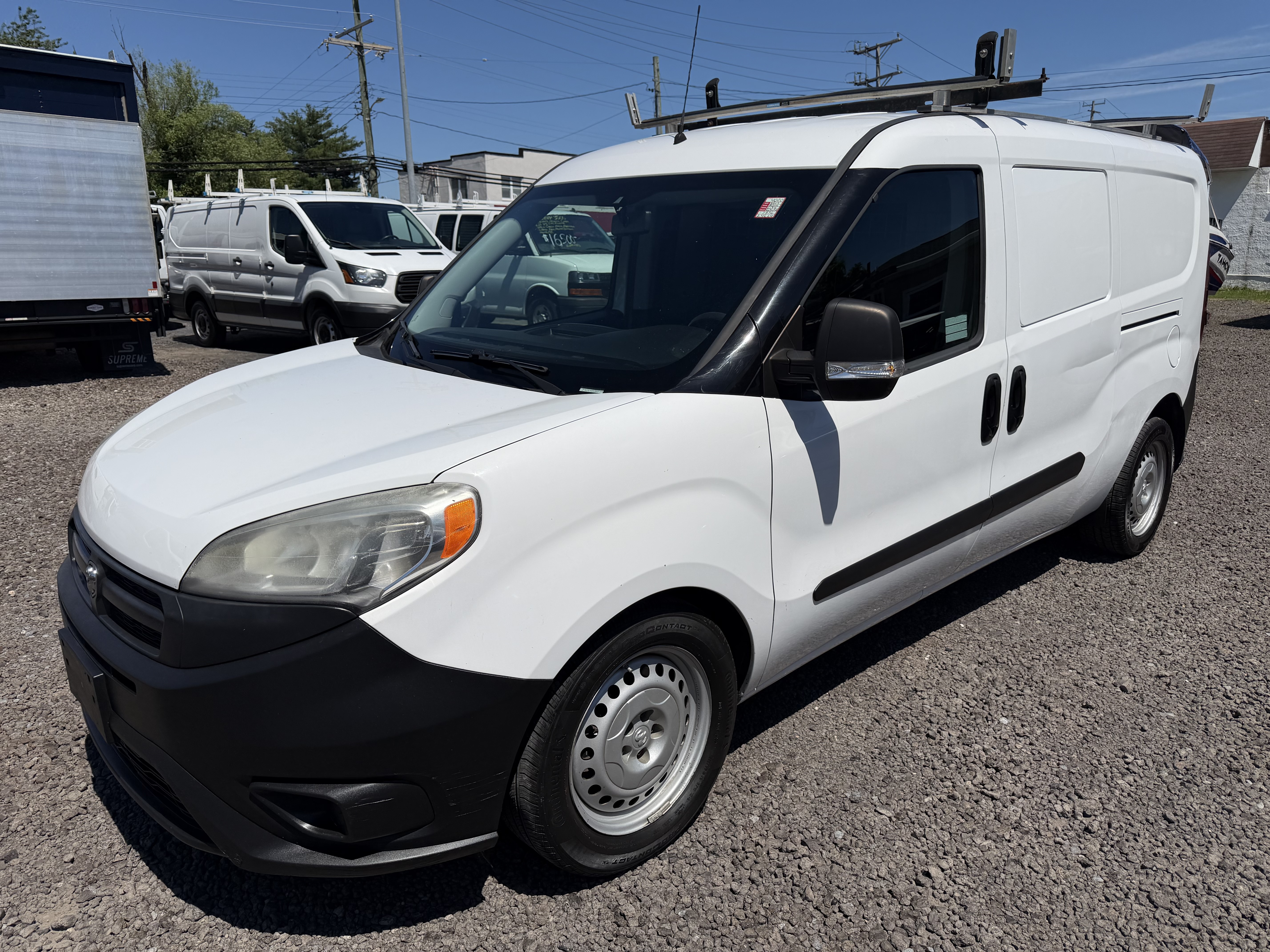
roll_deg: +1.4
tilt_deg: -13.4
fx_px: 881
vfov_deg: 56.8
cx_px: 635
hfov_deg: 71.6
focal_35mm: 24
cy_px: 476
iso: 80
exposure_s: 1/11905
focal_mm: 6.76
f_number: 1.78
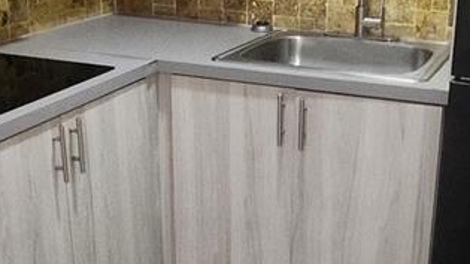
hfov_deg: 38.5
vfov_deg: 22.2
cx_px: 233
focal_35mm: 54
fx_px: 673
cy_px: 98
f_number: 2.2
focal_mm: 1.7
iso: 400
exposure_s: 1/40
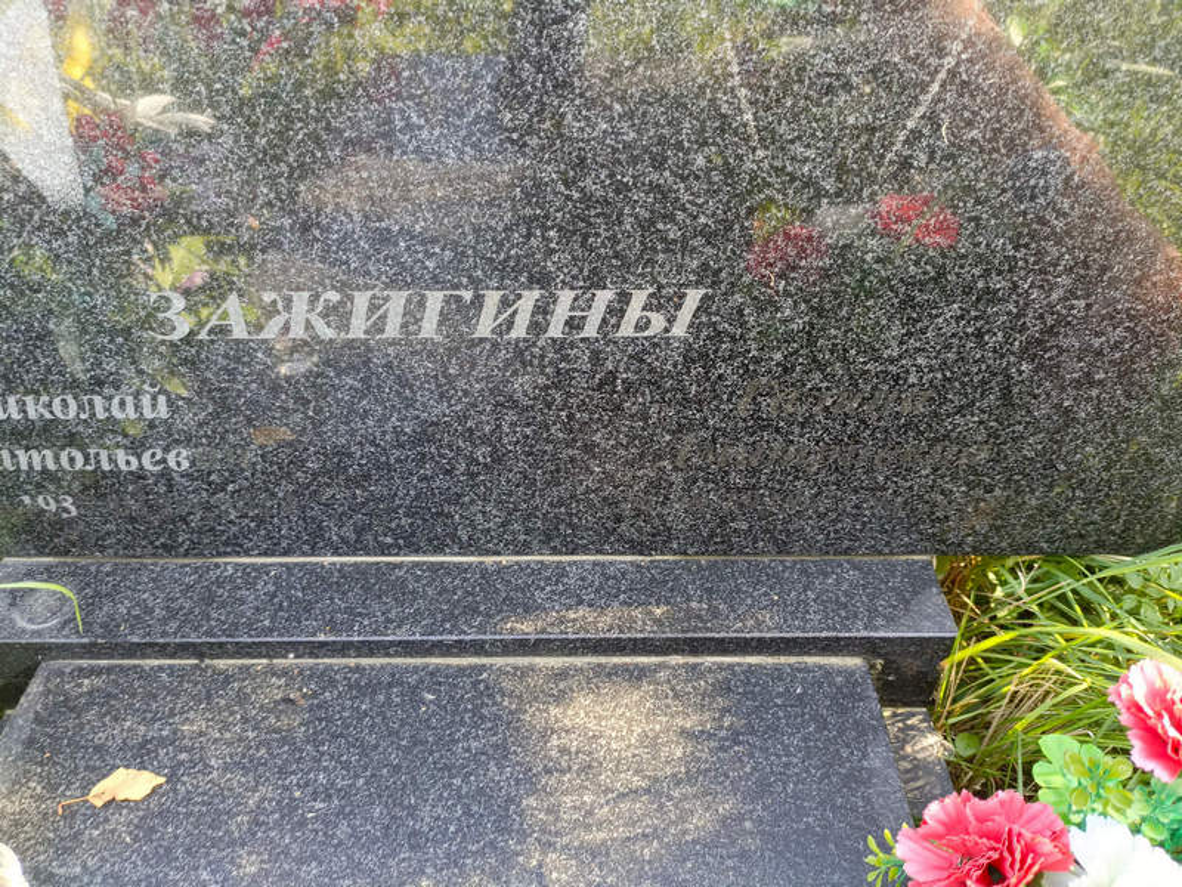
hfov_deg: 69.4
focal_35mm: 25
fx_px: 854
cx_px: 591
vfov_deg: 54.9
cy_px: 444
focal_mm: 4.76
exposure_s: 1/50
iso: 151
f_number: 1.69
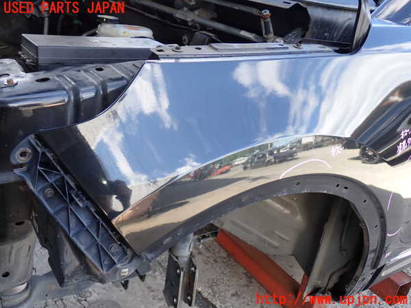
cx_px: 206
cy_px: 154
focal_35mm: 36
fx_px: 427
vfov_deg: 39.7
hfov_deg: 51.4
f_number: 2.5
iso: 100
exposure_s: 1/100
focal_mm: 6.37
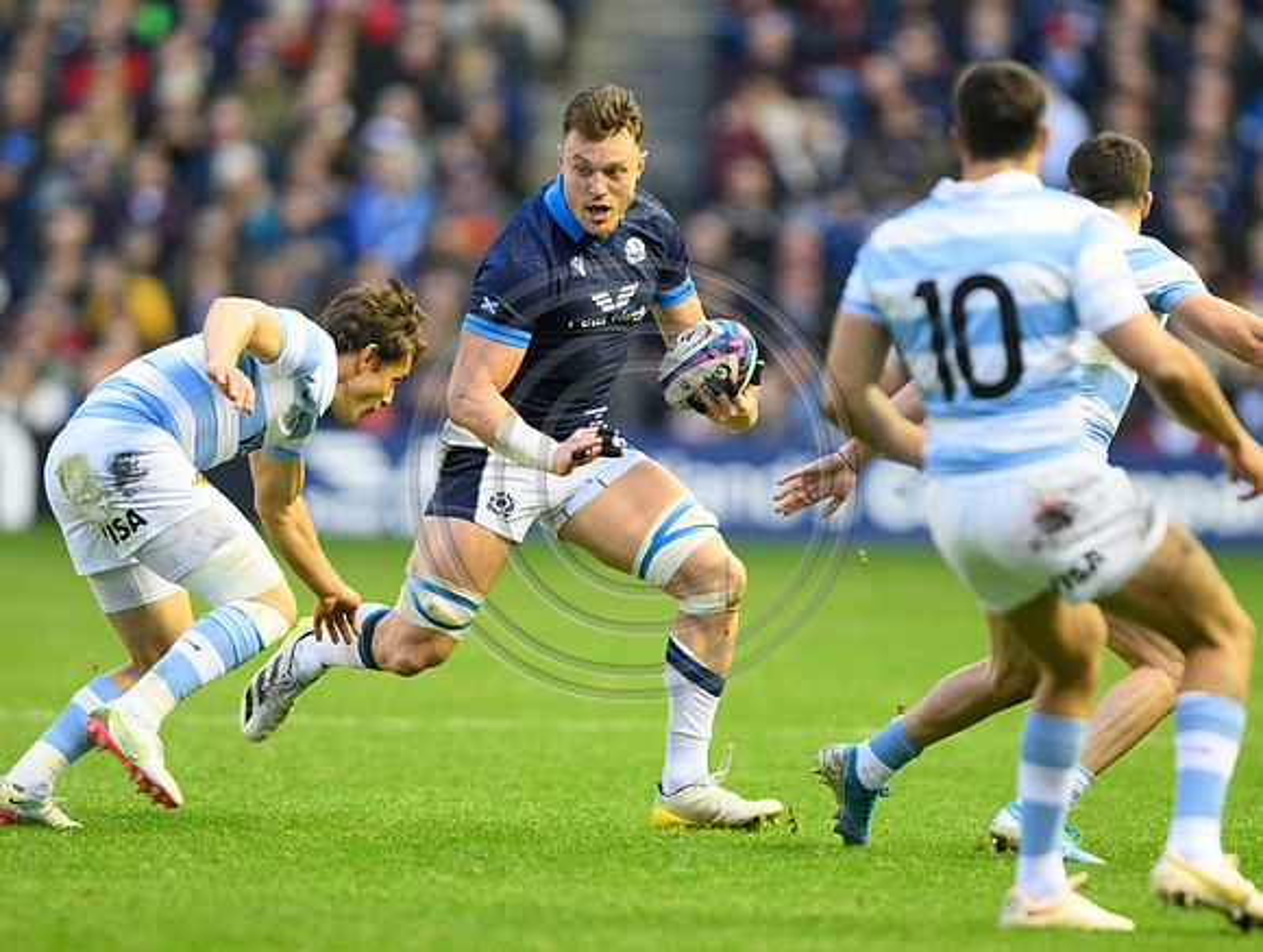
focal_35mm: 680
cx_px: 602
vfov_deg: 2.2
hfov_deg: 2.9
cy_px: 624
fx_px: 24854
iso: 4000
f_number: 3.5
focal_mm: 400
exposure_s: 1/1000
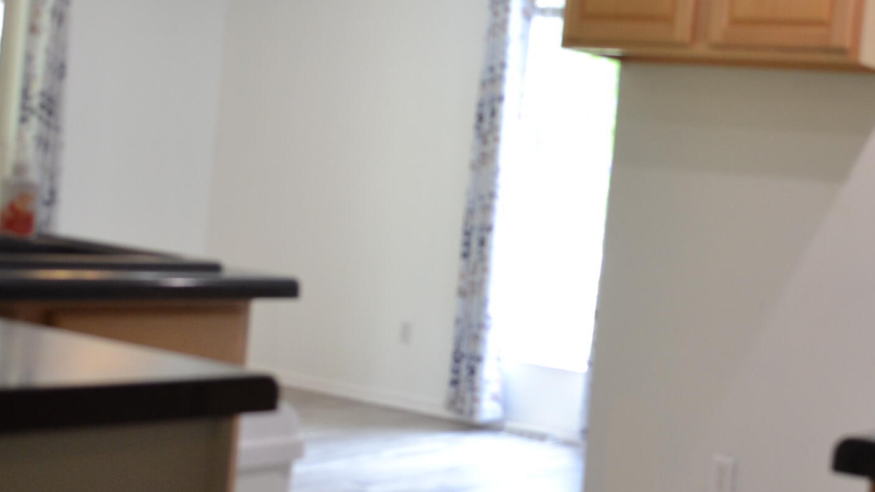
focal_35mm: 60
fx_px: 1392
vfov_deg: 20.0
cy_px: 228
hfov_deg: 33.8
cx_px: 702
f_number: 3.5
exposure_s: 1/50
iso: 400
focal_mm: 18
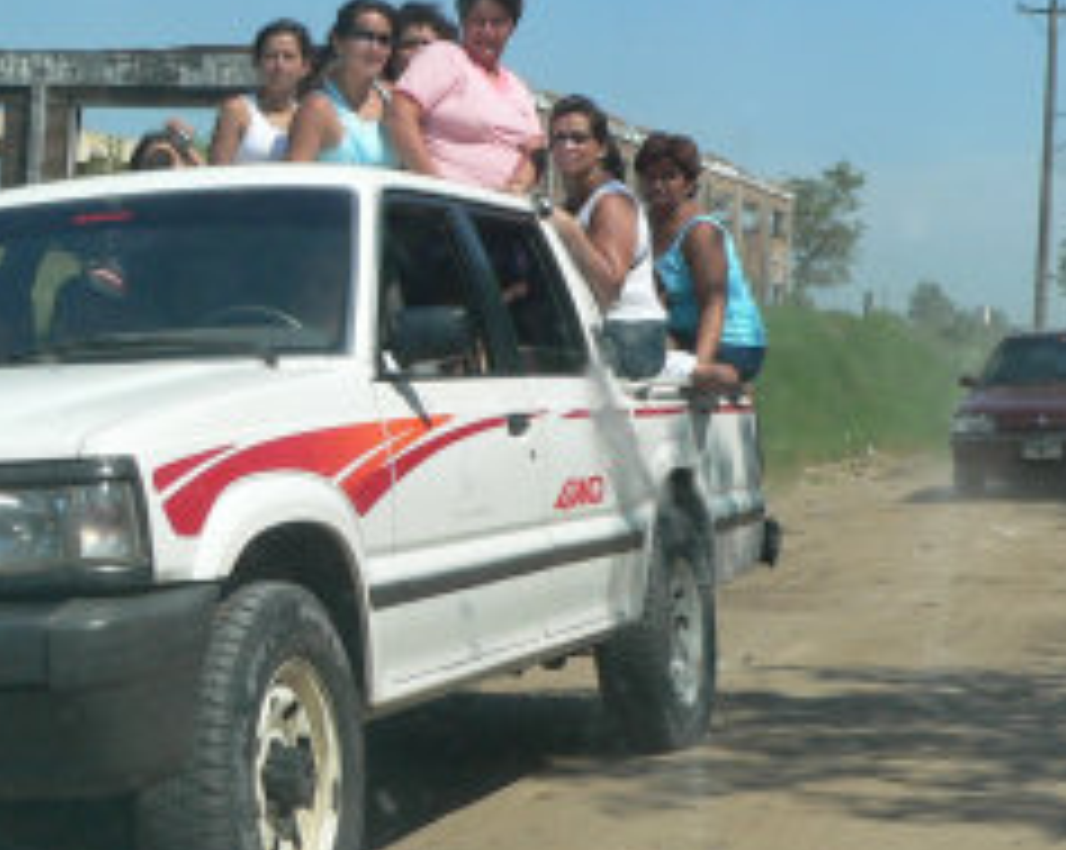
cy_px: 465
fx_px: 1639
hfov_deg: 36.0
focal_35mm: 52
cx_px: 513
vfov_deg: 29.1
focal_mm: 6
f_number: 4.6
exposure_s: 1/500
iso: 80
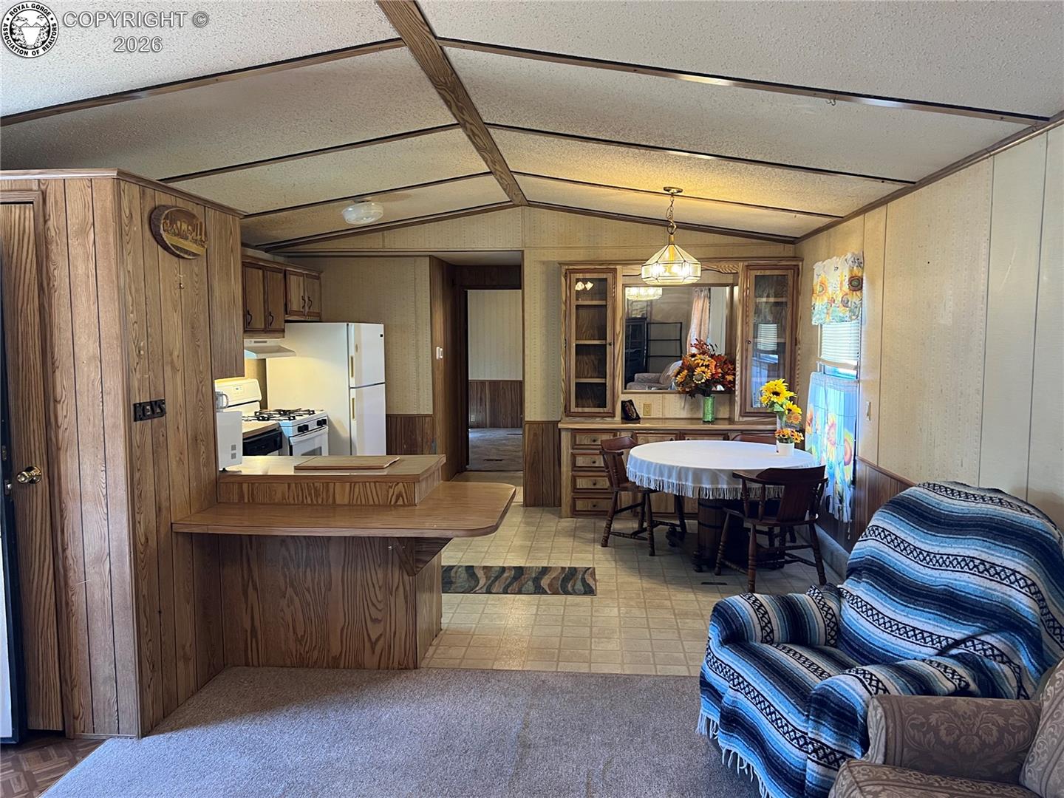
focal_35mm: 26
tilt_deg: -5.4
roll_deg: +0.5
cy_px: 399
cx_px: 532
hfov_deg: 67.3
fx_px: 799
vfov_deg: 53.1
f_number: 1.5
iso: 125
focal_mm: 5.7
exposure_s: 1/60
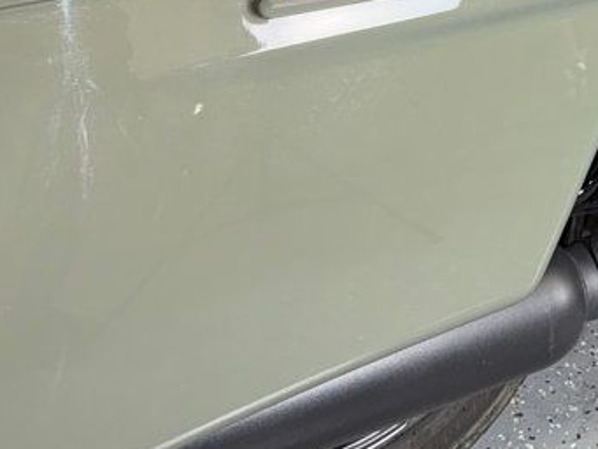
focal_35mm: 72
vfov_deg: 19.0
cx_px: 587
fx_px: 1244
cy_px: -132
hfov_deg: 25.8
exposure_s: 1/26
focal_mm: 6.76
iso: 80
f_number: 1.78
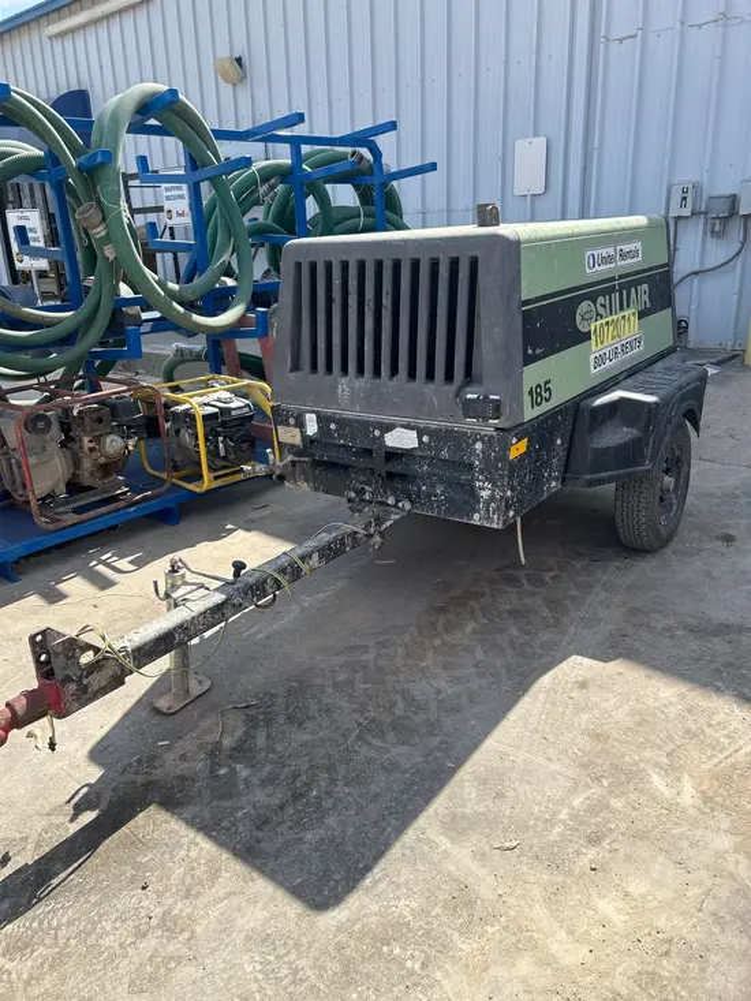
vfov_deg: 67.3
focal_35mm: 26
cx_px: 376
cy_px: 500
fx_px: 752
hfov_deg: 53.1
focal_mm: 5.7
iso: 50
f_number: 1.5
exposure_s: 1/2457
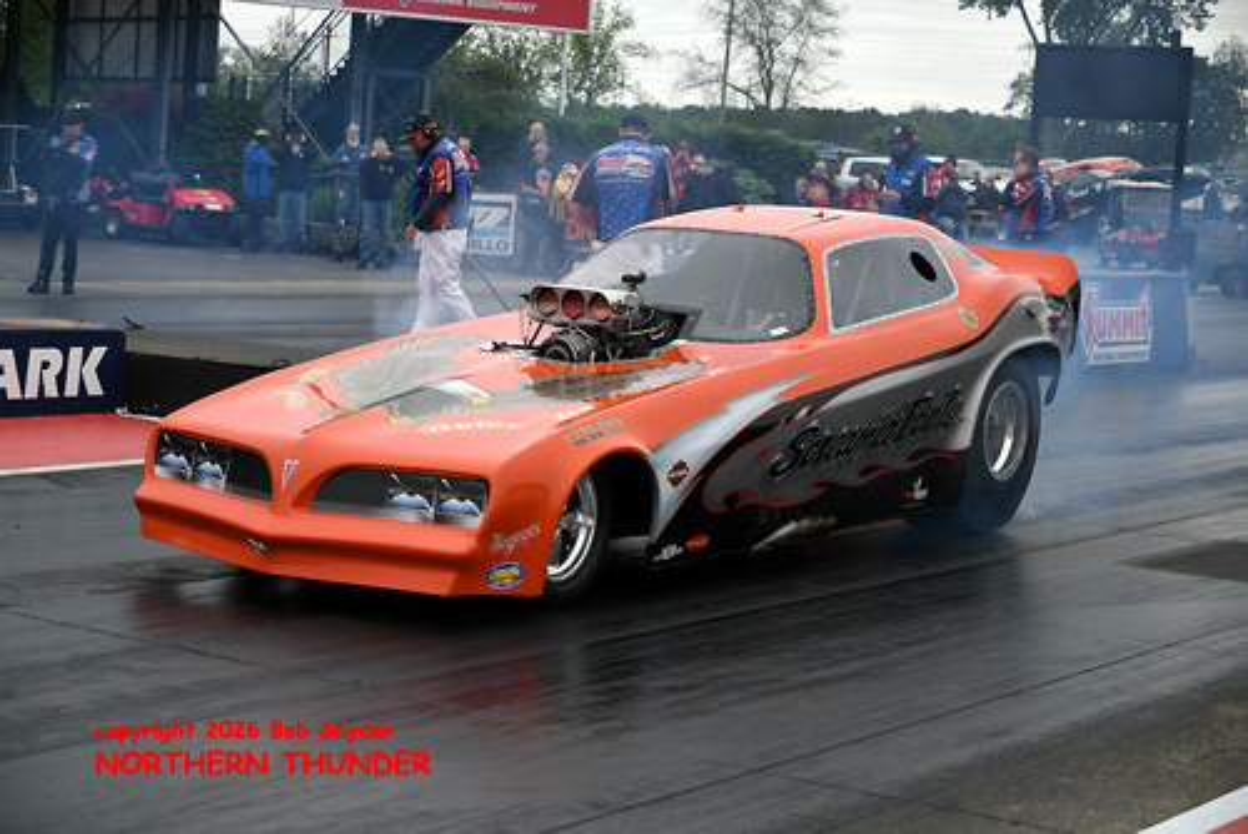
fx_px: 2497
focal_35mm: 72
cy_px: 417
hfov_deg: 28.1
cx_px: 624
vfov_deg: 19.0
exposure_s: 1/1000
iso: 160
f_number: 3.5
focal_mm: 48
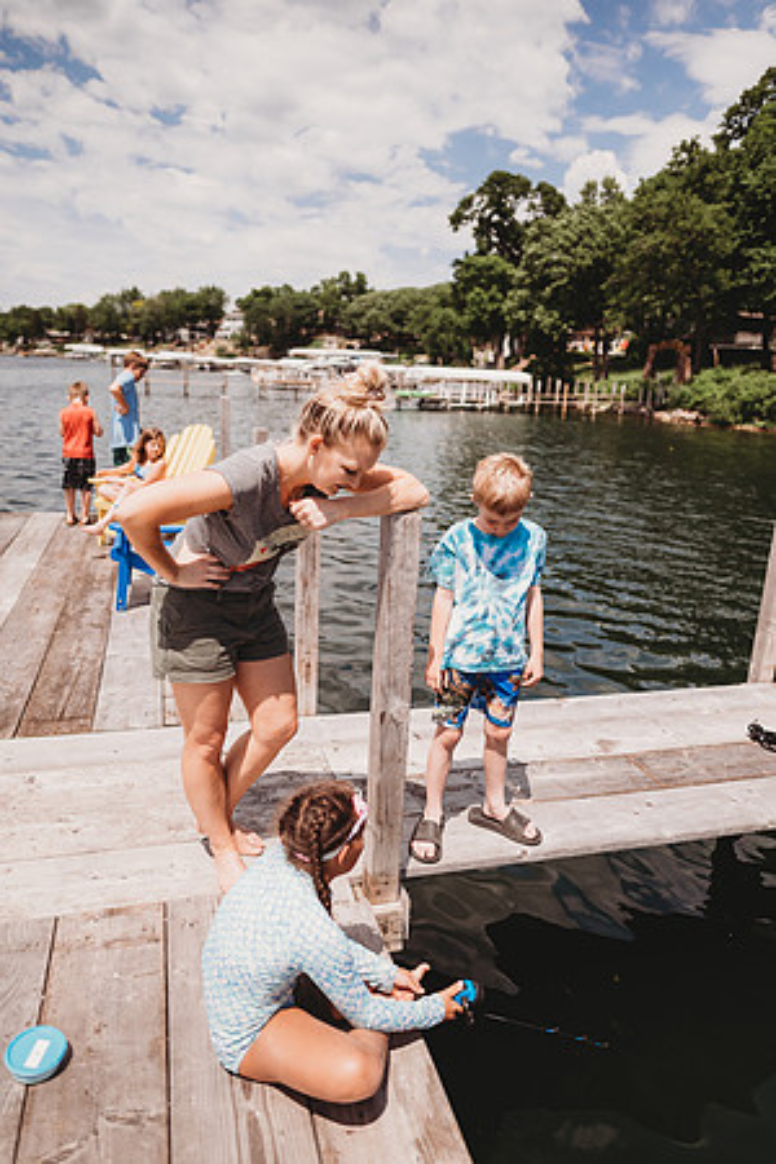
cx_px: 388
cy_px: 582
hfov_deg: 53.1
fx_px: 776
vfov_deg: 73.7
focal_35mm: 24
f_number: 2.2
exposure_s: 1/4000
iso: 100
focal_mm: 24
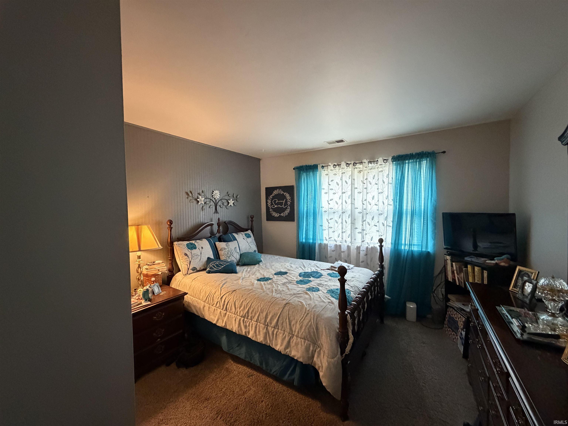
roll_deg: +0.6
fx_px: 230
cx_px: 284
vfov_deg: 85.7
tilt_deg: -1.9
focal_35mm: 14
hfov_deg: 102.1
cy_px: 213
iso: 1000
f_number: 2.2
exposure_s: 1/60
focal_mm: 2.22
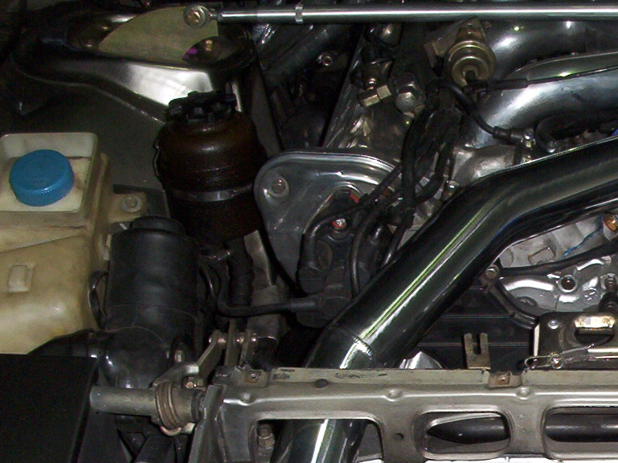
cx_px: 605
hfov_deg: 22.7
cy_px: 455
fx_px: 1481
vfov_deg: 17.4
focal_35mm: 83
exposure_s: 1/30
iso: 140
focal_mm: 6
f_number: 4.5
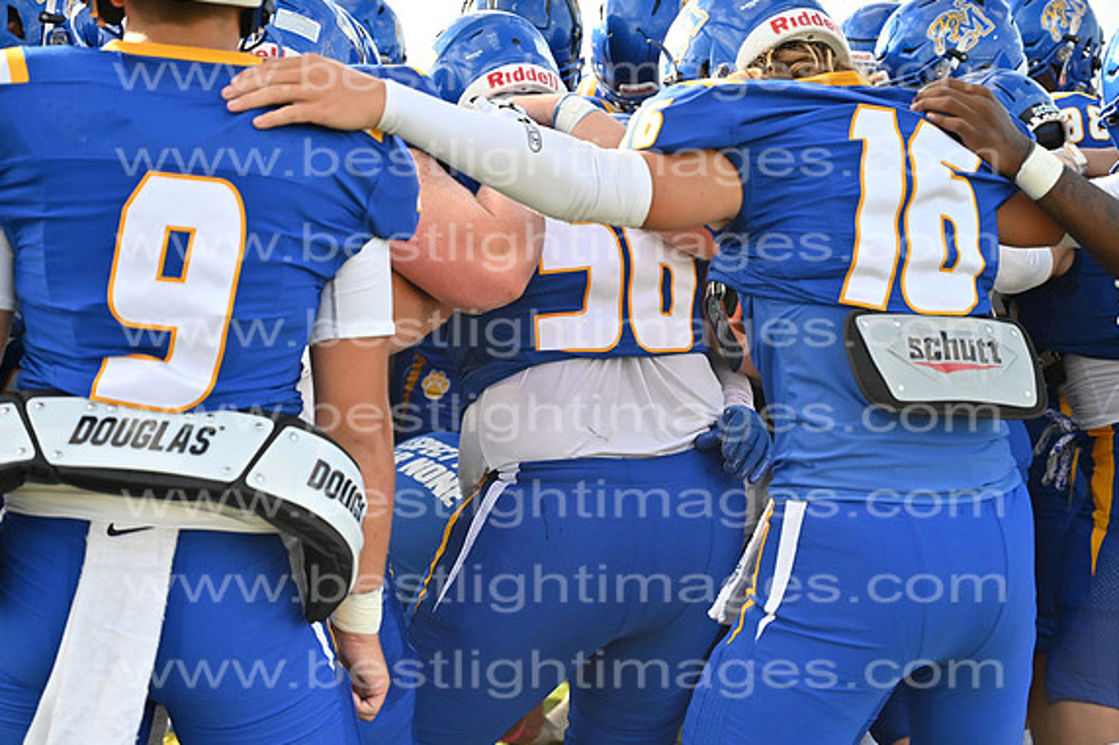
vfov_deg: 19.2
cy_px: 375
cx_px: 563
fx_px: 2206
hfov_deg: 28.5
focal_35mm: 71
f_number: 4
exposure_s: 1/8000
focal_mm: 70
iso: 2800
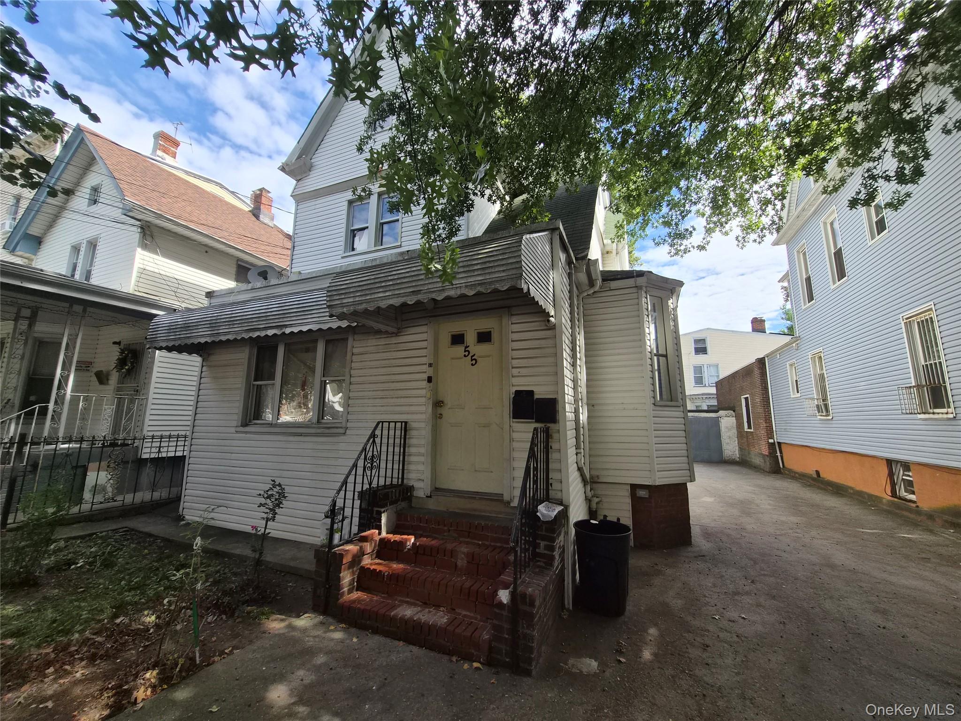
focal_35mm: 13
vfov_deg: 89.9
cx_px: 480
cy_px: 360
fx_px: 361
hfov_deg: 106.2
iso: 25
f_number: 2.2
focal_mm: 1.7
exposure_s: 1/628
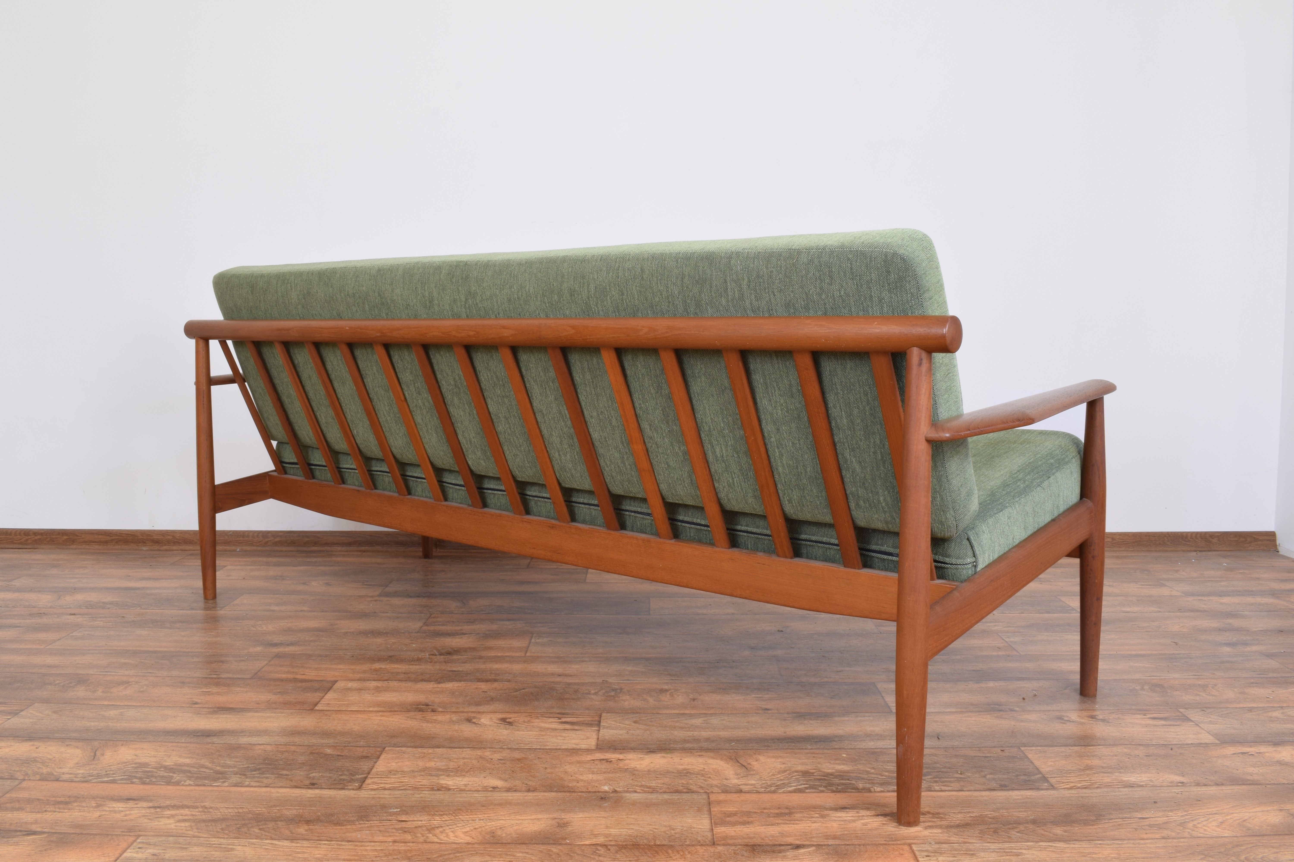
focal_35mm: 32
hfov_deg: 59.5
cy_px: 431
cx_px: 647
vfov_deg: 41.7
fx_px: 1132
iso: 100
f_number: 22
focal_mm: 21
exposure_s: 3
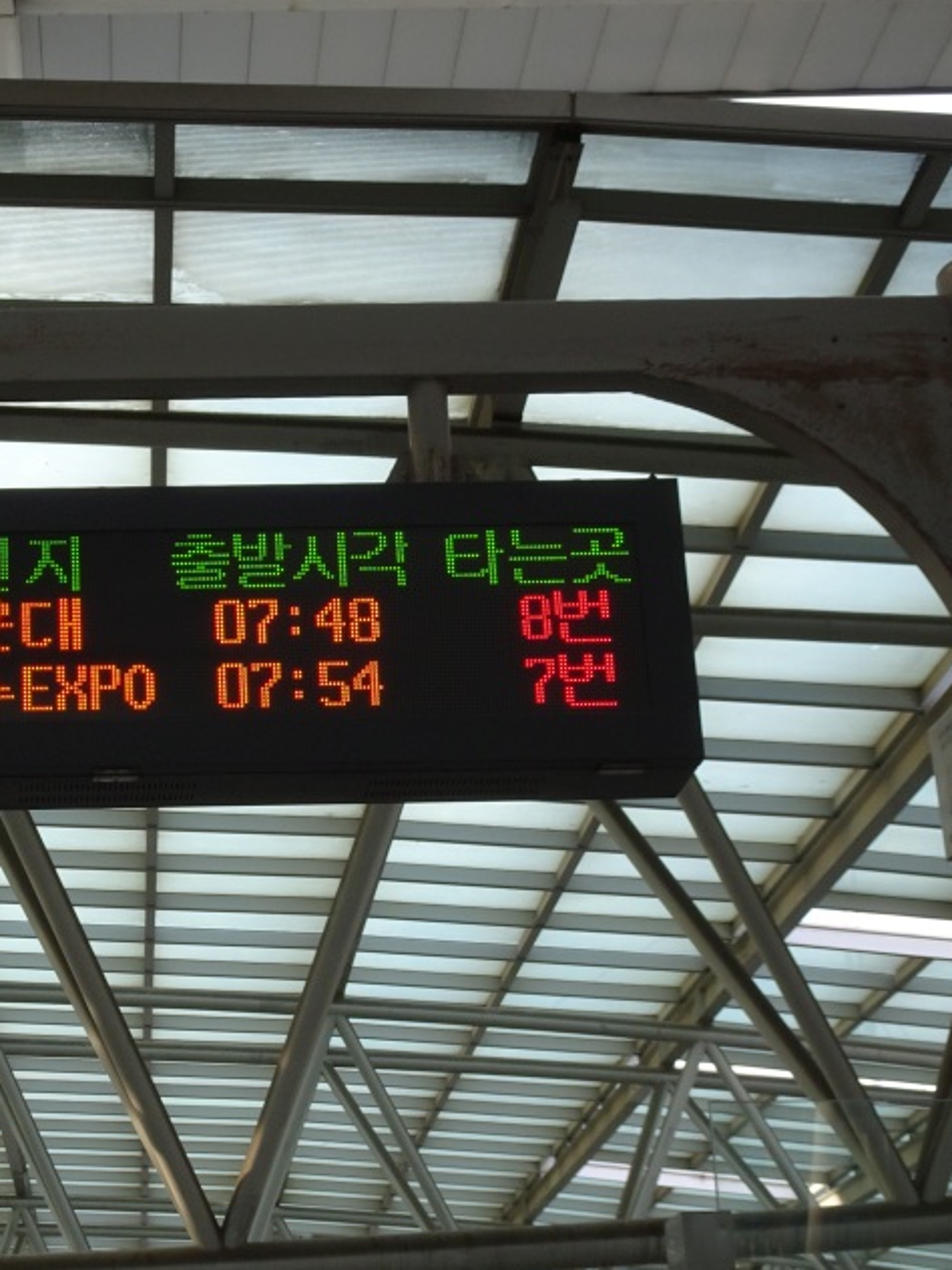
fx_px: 2787
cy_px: 645
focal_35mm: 76
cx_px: 88
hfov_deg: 19.0
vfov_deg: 25.7
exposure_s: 1/50
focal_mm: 8.18
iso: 80
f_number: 4.5
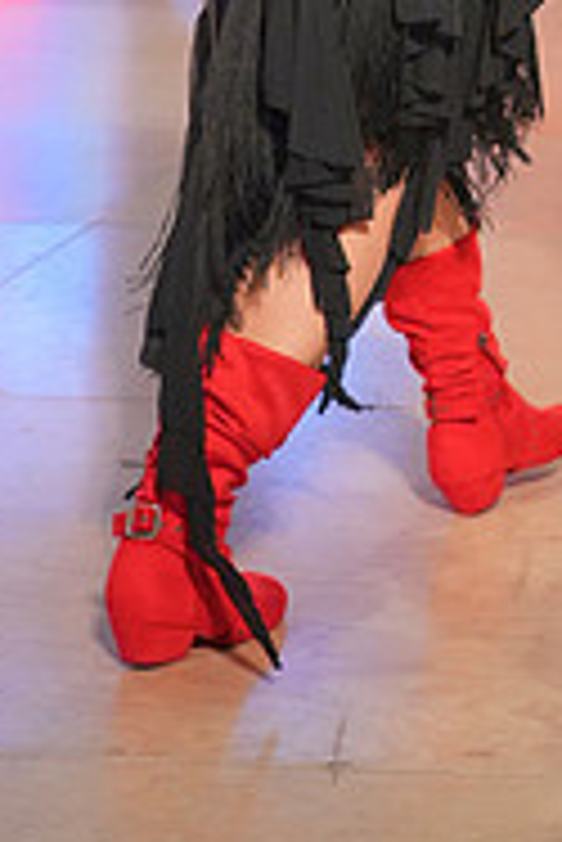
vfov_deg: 15.9
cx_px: 767
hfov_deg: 11.0
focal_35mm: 121
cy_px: -315
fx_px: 2828
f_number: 4
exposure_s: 1/400
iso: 4000
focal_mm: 39
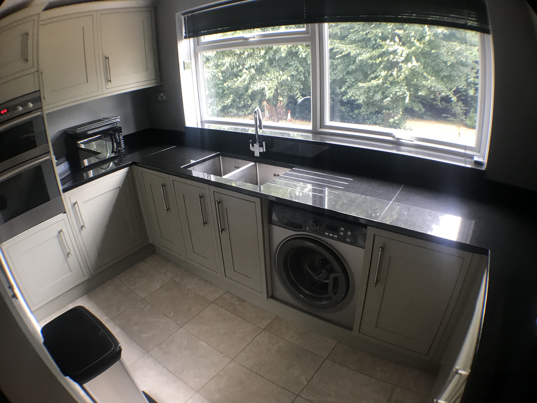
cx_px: 268
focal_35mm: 28
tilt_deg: -24.5
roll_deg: +3.1
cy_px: 202
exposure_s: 1/17
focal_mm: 3.99
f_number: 1.8
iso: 40
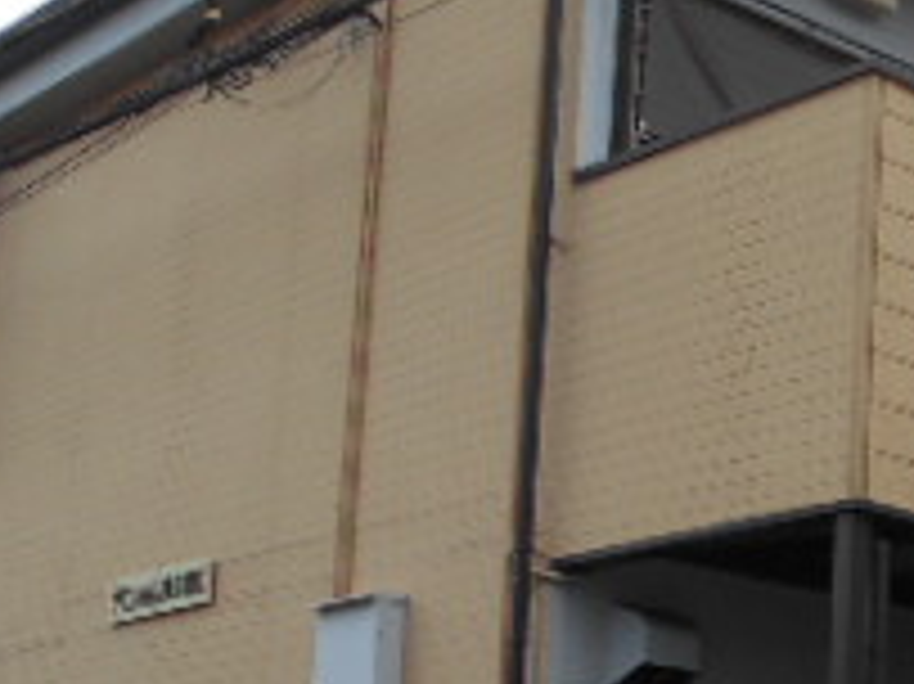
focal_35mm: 82
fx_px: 2164
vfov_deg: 17.6
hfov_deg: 21.9
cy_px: 666
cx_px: 1126
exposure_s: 1/800
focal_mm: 4.6
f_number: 3.2
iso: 80
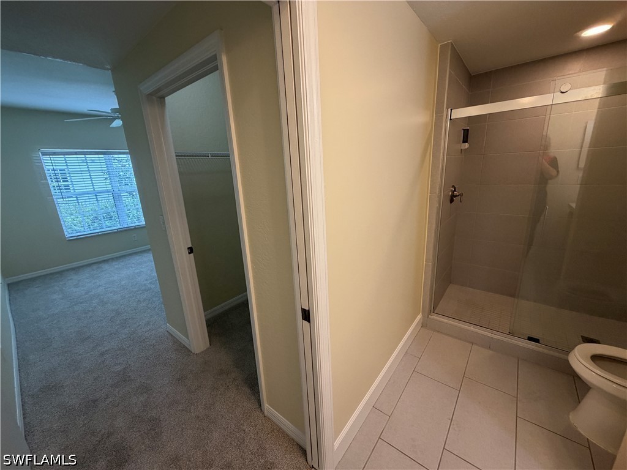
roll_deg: +3.1
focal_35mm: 14
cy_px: 235
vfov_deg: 85.7
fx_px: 254
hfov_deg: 102.1
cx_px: 314
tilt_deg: -14.9
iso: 250
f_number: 2.2
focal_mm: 2.22
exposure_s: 1/120
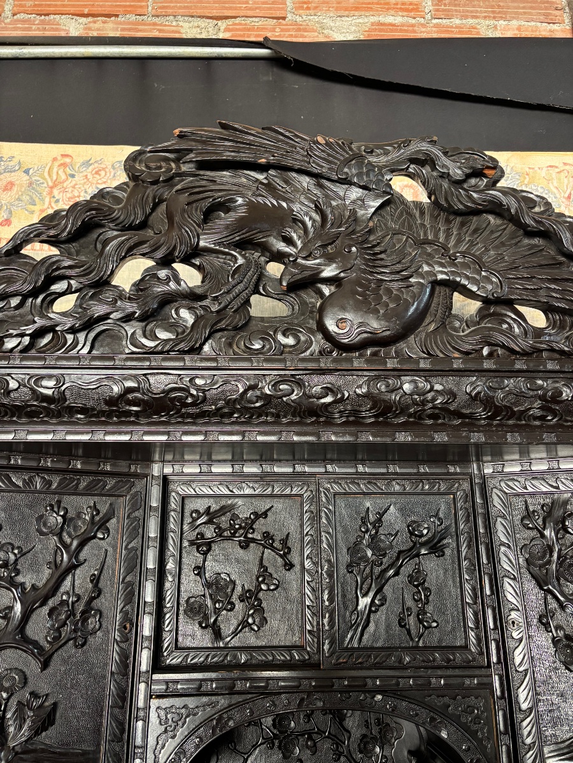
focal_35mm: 26
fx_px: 574
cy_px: 382
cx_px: 286
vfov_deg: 67.3
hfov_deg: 53.1
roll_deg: -0.6
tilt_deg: +16.0
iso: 320
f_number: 1.6
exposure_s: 1/60
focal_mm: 5.96
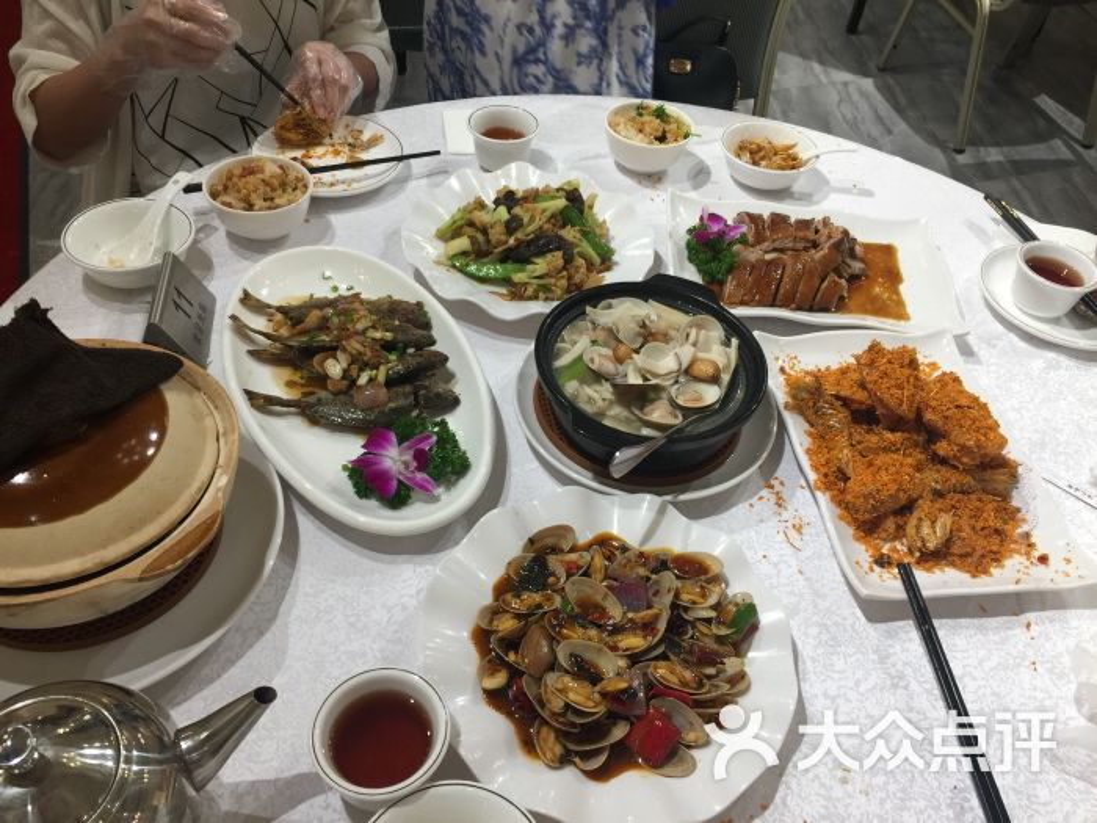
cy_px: 412
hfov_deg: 61.7
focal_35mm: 29
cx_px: 548
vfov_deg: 48.2
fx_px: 919
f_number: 2.2
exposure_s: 1/33
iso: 32
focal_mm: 4.15
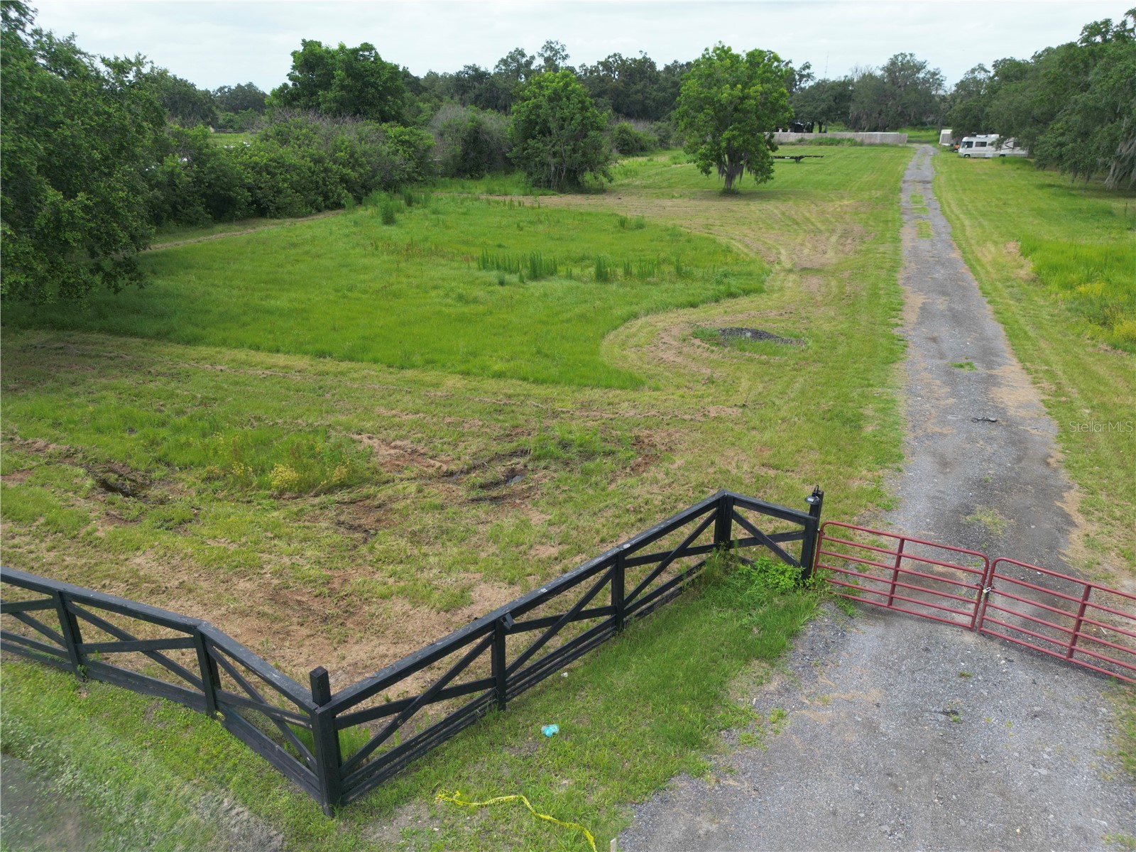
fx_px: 788
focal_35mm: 24
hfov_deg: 71.6
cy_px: 426
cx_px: 568
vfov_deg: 56.8
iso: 150
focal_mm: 6.72
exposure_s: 1/2500
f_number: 1.7
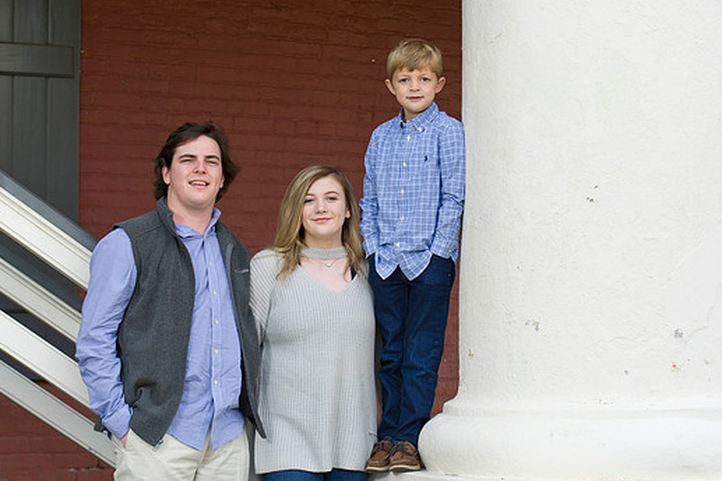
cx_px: 325
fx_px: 1844
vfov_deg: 14.8
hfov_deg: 22.1
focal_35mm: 92
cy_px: 260
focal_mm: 82
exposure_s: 1/100
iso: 160
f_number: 6.3
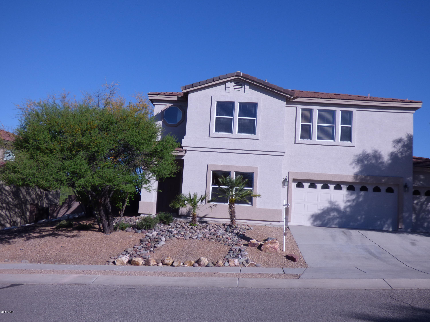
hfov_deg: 51.4
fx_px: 447
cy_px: 161
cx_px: 215
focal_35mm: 36
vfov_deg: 39.7
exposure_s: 1/1600
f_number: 3.5
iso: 100
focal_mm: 6.47
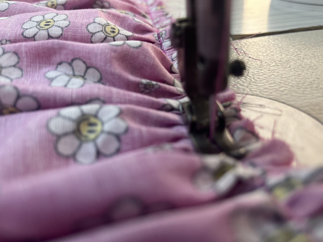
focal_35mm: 26
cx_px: 162
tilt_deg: -31.2
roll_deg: +5.3
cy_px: 121
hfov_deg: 67.3
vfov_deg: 53.1
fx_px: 243
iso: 200
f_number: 1.6
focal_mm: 5.1
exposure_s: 1/60
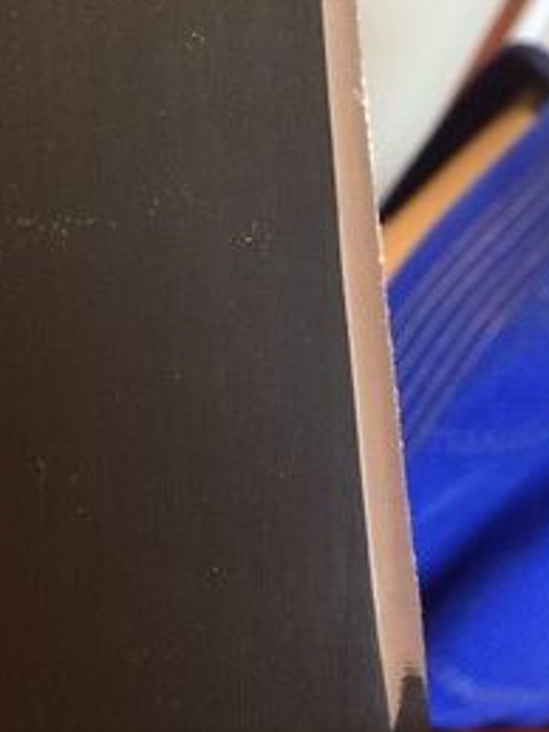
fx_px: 1227
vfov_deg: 33.0
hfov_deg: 24.6
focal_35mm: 58
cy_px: 257
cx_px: 81
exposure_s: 1/20
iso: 320
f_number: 2.2
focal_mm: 4.12
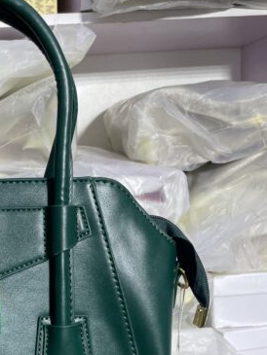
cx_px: -24
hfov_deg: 24.1
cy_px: 285
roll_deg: +4.9
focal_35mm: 57
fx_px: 586
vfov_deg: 32.8
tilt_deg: -10.6
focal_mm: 4.2
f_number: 1.6
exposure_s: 1/100
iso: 40
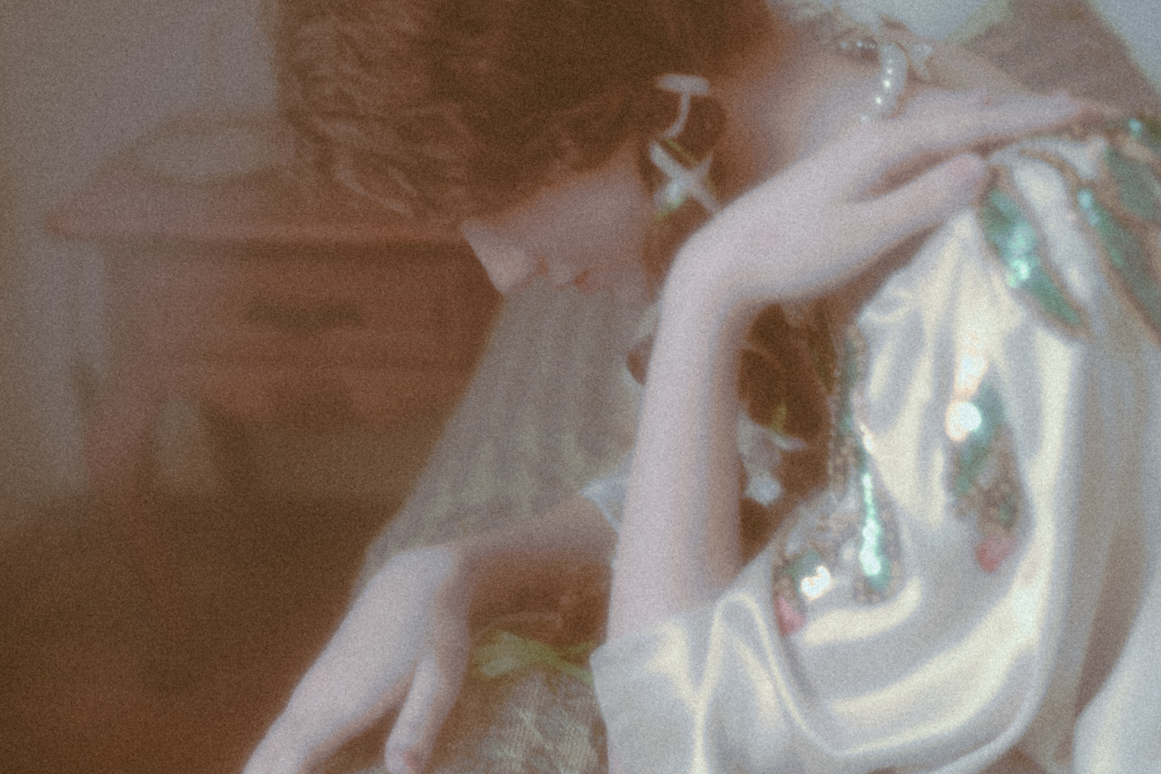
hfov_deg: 39.6
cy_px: 387
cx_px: 580
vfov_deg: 27.0
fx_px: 1612
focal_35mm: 50
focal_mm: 50
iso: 400
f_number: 2.8
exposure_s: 1/80
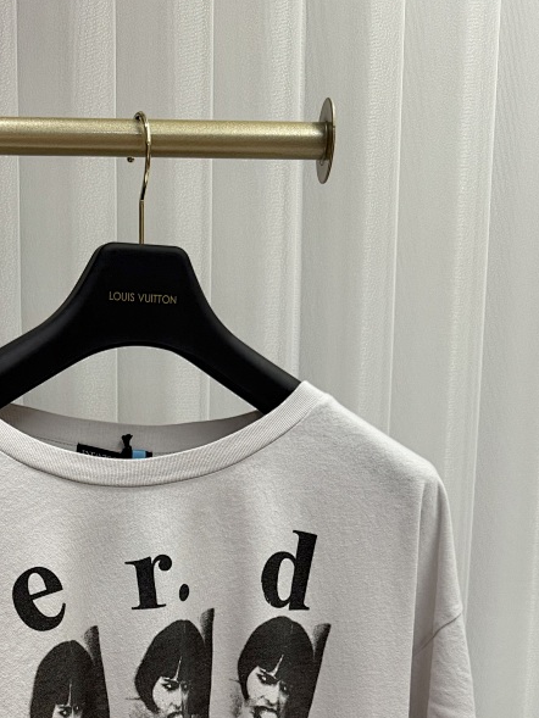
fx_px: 913
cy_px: 652
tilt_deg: -8.3
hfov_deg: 32.3
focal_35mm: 44
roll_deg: +0.4
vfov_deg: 39.7
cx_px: 143
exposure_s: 1/50
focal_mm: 6.76
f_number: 1.78
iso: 200
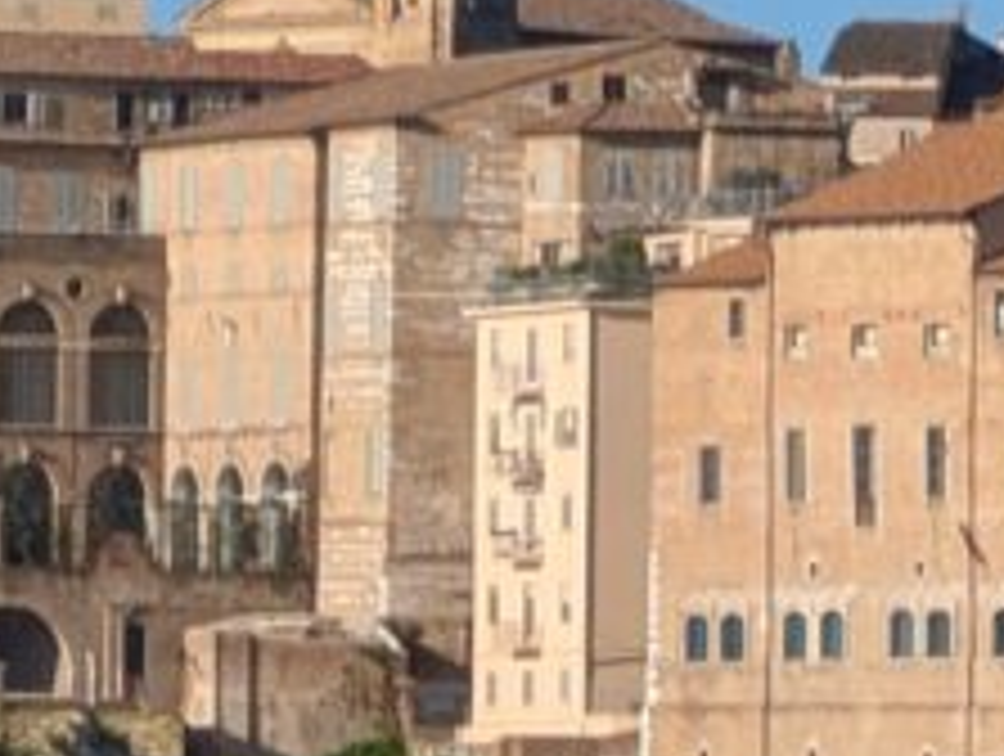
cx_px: -1022
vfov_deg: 2.0
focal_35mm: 758
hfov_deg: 2.6
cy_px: 538
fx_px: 22021
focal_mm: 18
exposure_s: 1/460
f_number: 2.8
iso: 15
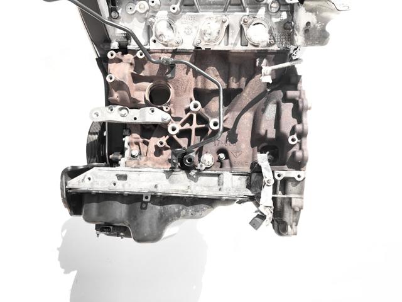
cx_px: 201
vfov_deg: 49.7
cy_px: 151
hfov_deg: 63.4
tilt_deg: +4.4
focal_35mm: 28
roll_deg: +0.0
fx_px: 325
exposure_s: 1/484
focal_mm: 3.99
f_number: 1.8
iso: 20
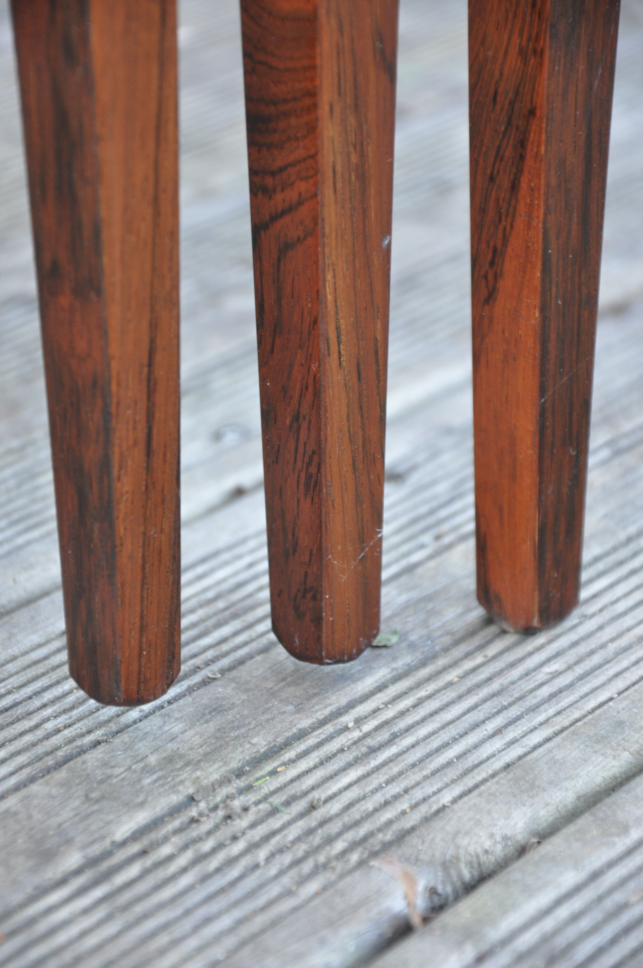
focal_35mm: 138
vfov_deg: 14.9
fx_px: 3707
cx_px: 322
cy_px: 484
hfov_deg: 9.9
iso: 500
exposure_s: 1/30
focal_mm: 92
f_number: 5.6
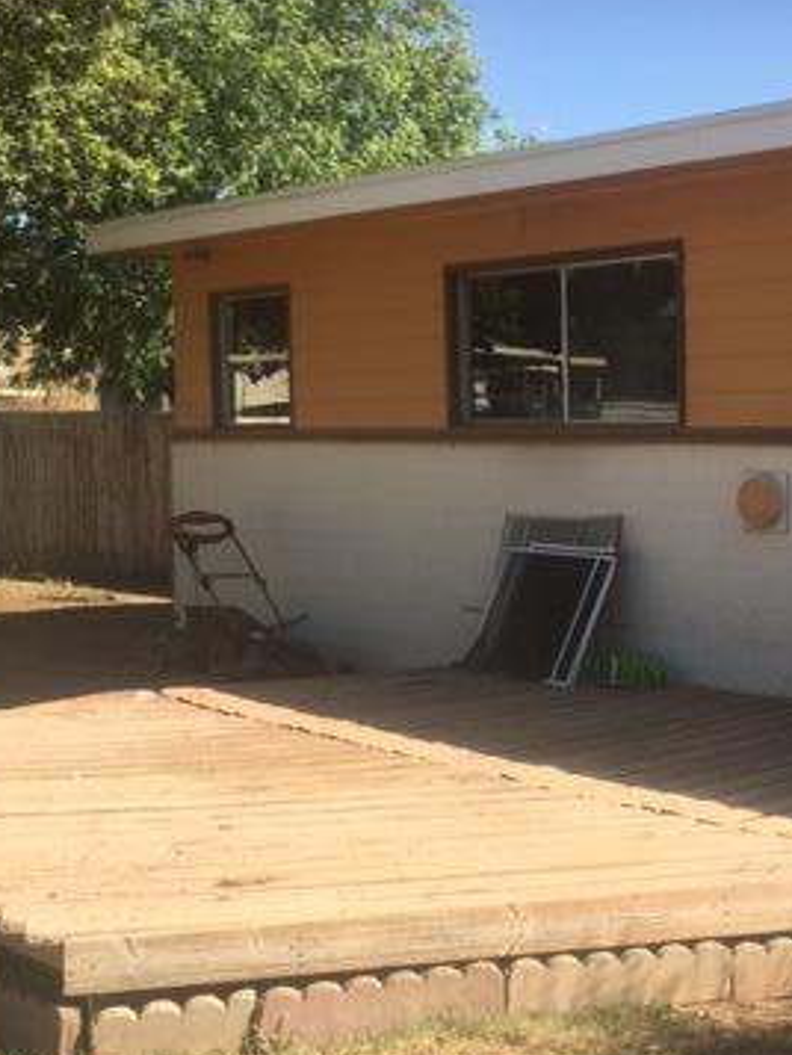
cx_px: 668
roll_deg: -1.9
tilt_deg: -3.6
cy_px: 529
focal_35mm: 52
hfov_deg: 27.3
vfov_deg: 36.8
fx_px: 1585
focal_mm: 4.15
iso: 25
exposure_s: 1/974
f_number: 2.2
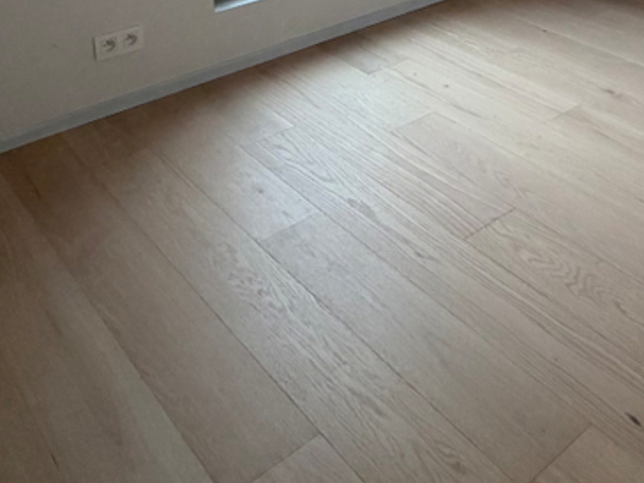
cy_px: -196
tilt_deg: -7.4
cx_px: 503
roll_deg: +1.4
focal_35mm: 46
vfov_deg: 25.5
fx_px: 856
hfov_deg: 39.8
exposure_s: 1/121
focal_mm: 2.22
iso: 200
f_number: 2.2
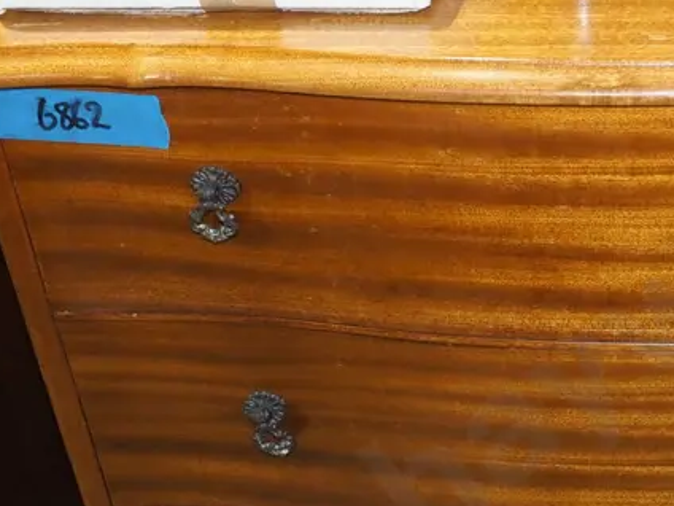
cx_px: 699
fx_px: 1129
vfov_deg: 25.2
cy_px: 293
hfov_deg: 30.5
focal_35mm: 58
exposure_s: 1/60
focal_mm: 12
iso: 1600
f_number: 5.6
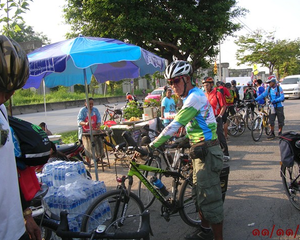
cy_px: 119
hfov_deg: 49.0
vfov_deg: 40.1
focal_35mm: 37
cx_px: 161
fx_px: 329
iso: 50
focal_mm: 5.8
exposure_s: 1/265
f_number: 2.8
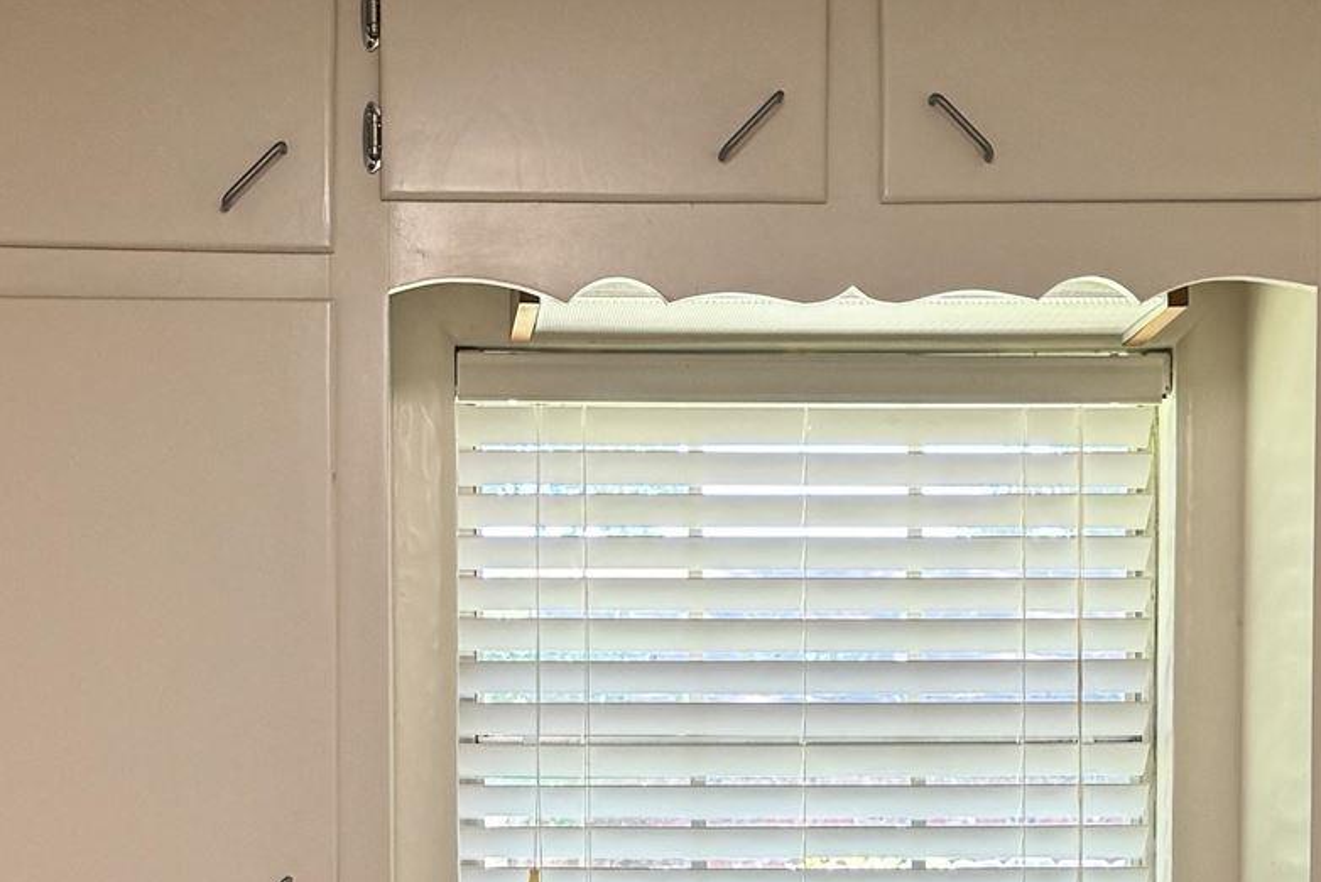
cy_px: 1105
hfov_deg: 20.8
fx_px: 3597
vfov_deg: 13.5
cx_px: 541
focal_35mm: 98
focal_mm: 6.76
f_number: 1.78
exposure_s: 1/120
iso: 100
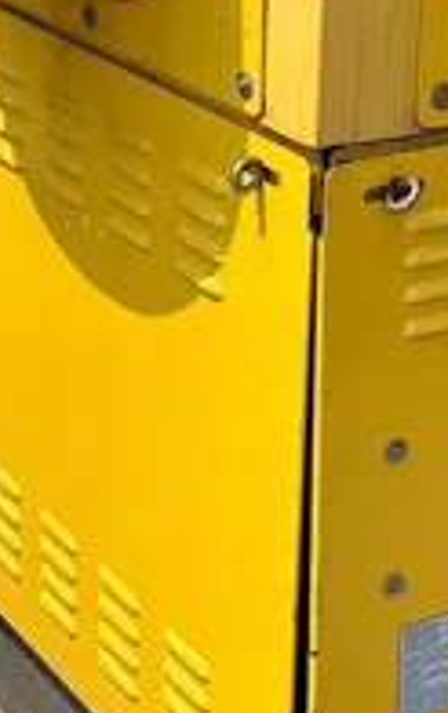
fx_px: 2006
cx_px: 168
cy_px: 64
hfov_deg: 12.7
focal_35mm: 103
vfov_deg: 19.8
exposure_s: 1/4950
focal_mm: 5.96
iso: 50
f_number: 1.6
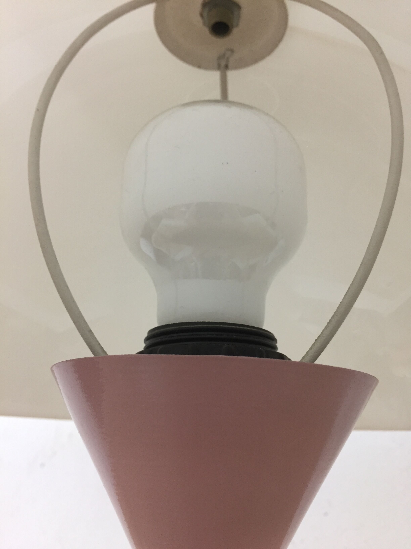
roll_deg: -0.9
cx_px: 206
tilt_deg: +20.2
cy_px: 274
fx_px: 459
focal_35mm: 29
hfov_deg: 48.2
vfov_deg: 61.7
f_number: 2.2
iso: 160
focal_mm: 4.15
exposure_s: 1/33
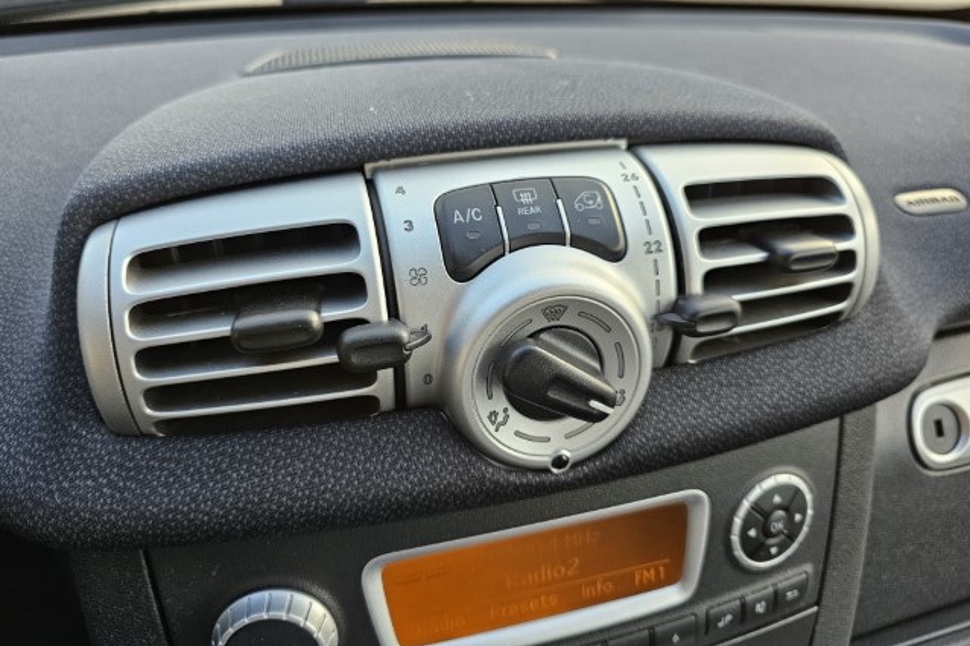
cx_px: 485
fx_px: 646
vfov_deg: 53.0
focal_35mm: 24
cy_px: 289
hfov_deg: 73.8
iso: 125
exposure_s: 1/190
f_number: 1.7
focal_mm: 6.3
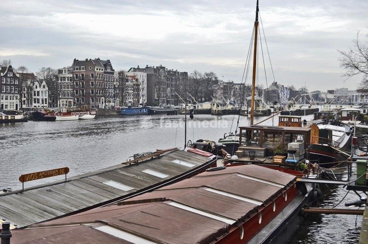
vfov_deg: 29.7
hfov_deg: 43.7
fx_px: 459
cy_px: 122
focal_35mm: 45
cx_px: 184
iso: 400
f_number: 5.6
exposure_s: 1/125
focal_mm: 30
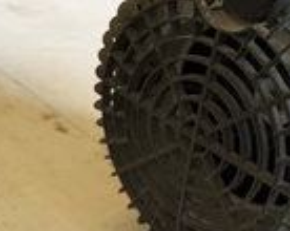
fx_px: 583
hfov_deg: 26.1
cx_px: 307
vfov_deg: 22.1
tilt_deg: -23.7
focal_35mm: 68
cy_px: 42
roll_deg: -8.8
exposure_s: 1/121
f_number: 1.78
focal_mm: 6.76
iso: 200
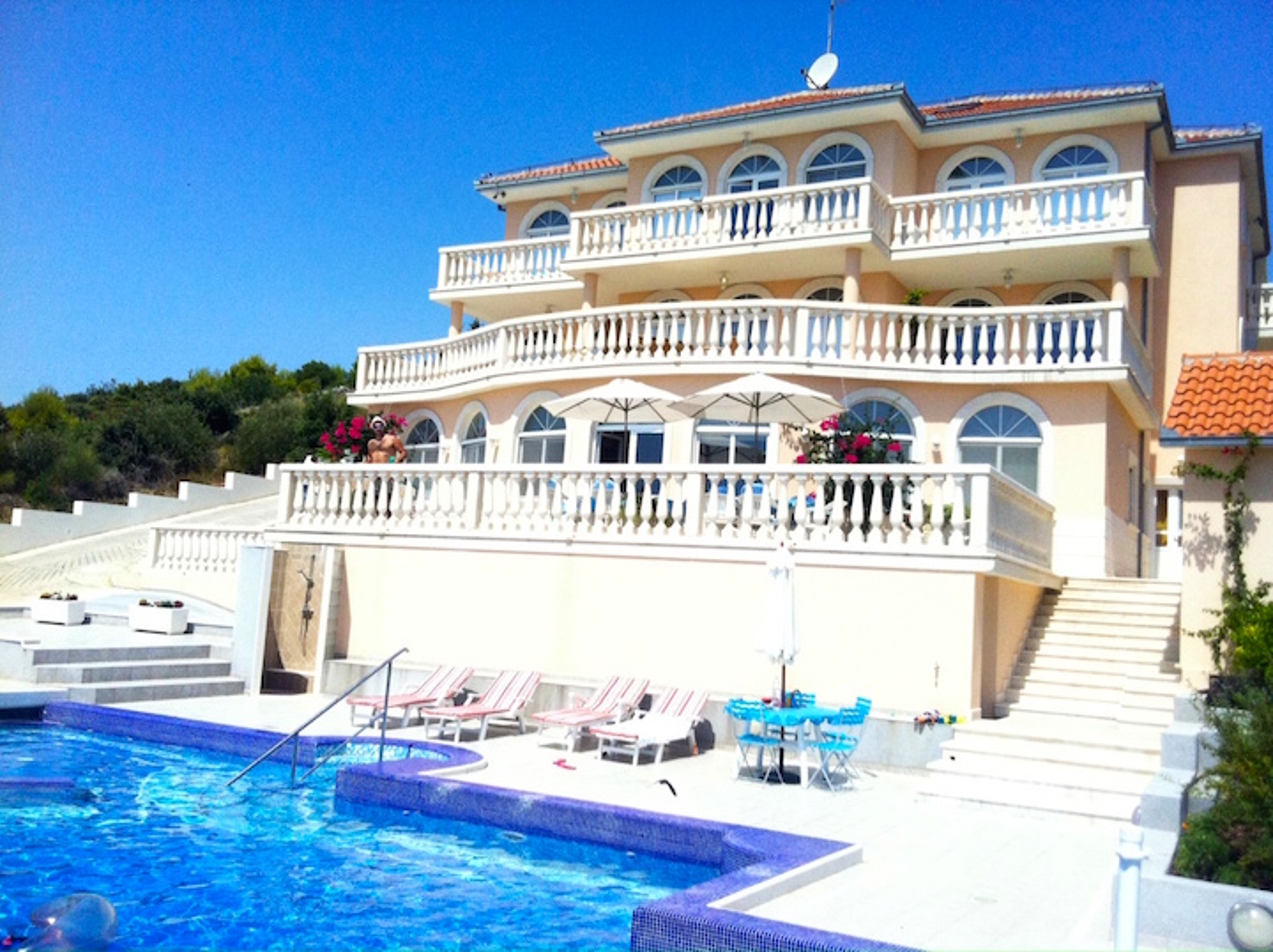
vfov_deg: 40.6
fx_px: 1285
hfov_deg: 52.7
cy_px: 476
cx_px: 636
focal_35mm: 35
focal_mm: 3.85
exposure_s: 1/4309
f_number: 2.8
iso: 125
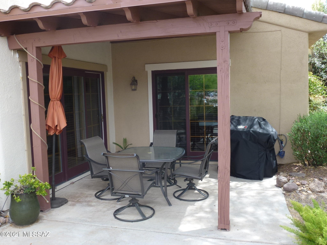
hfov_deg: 60.0
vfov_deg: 46.8
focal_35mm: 30
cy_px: 122
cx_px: 164
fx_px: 283
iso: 100
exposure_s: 1/160
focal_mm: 5.4
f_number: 3.5
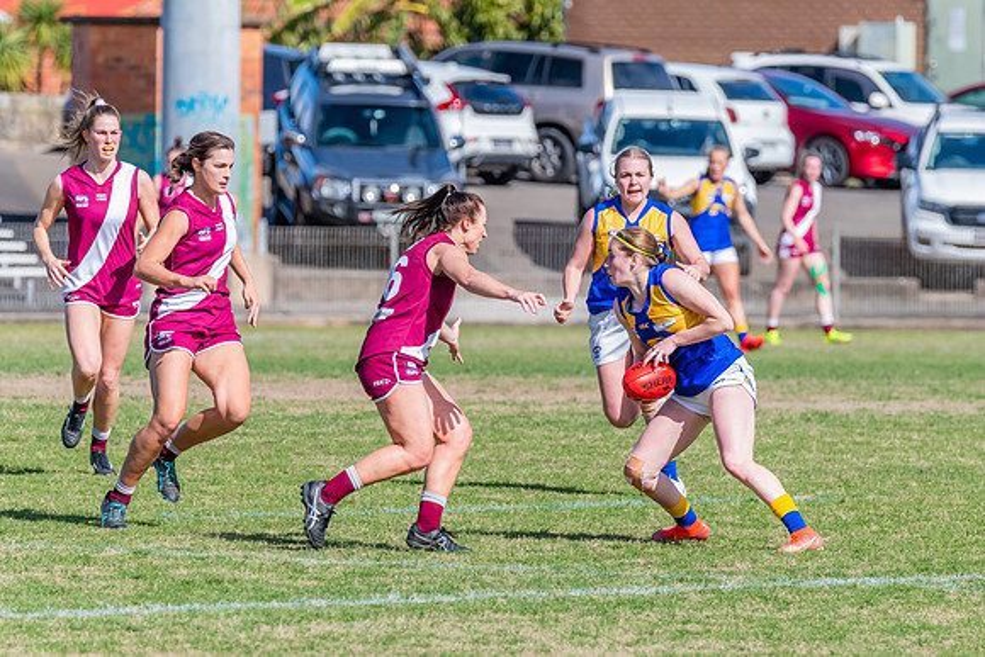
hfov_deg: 4.0
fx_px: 14211
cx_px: 639
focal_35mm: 519
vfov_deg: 2.6
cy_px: 346
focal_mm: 400
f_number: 10
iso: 800
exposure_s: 1/1600
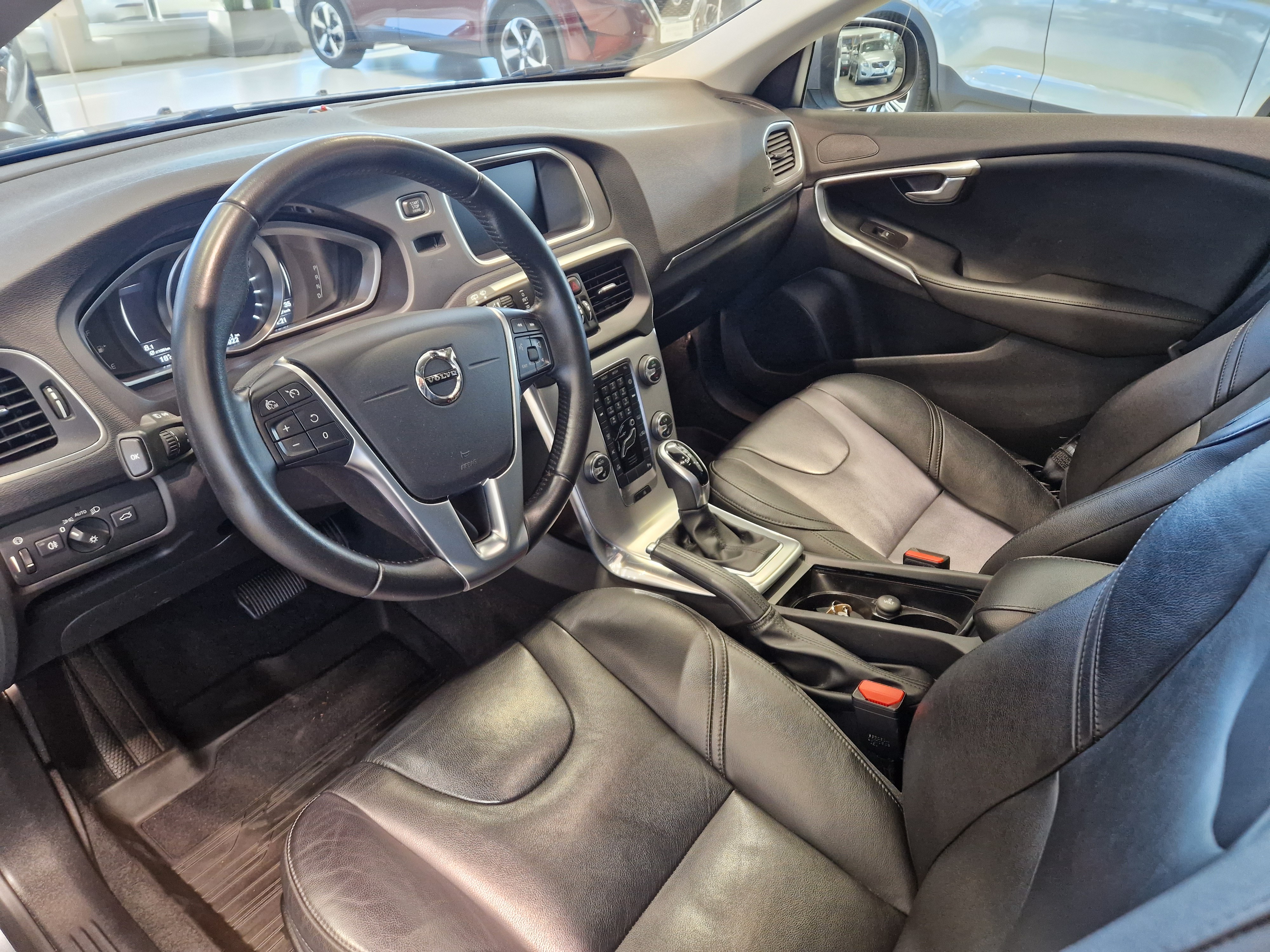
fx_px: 844
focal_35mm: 23
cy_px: 476
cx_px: 635
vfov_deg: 58.9
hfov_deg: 73.9
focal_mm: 5.4
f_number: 1.8
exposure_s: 1/100
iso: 500
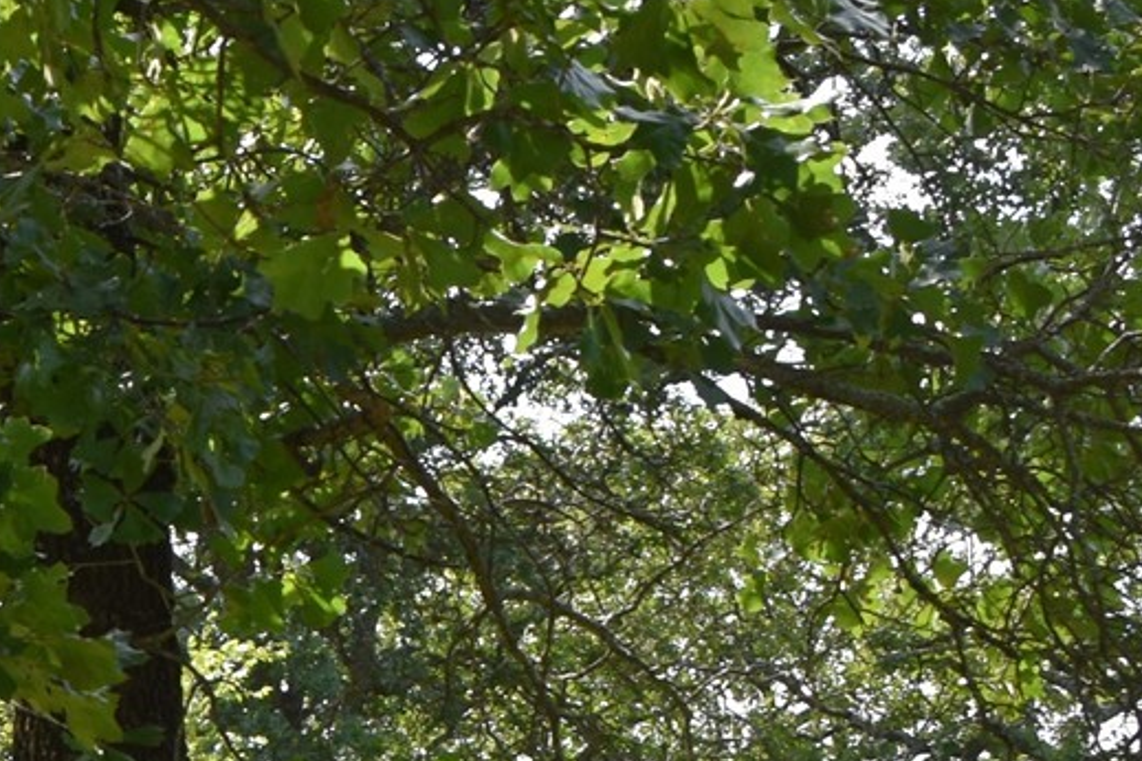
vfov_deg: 12.3
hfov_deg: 17.9
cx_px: -383
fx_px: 3362
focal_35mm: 106
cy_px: 1169
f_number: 7.1
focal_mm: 18
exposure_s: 1/250
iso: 200
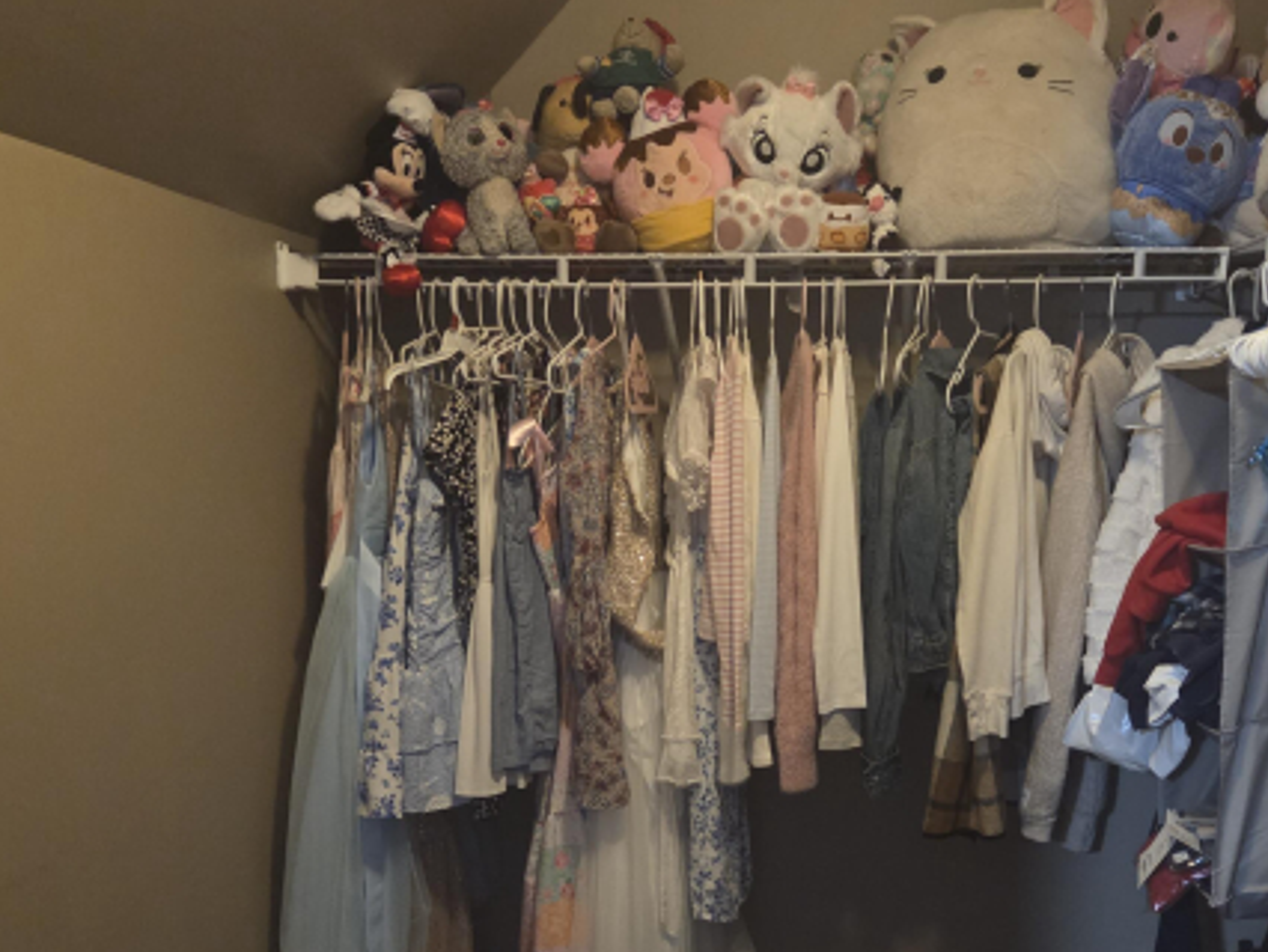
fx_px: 1319
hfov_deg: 51.0
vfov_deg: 39.0
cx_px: 752
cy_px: 675
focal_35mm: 36
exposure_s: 1/60
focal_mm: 5.4
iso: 2000
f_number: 1.8
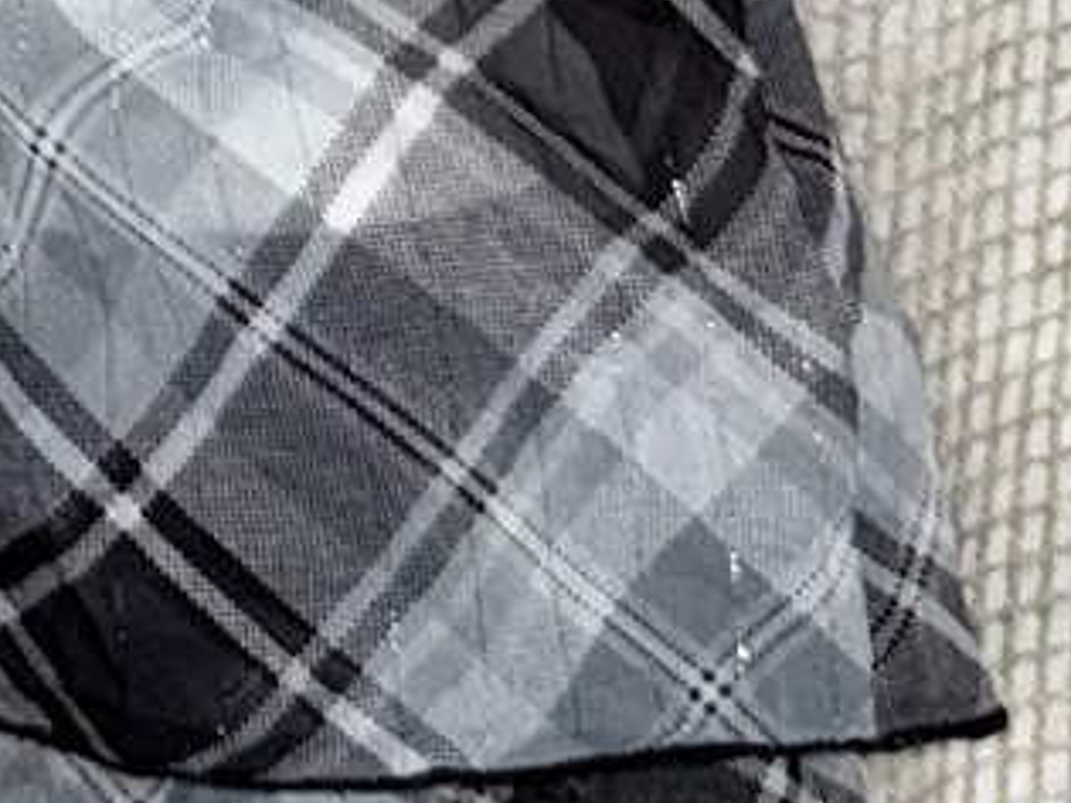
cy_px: -1062
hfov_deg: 11.5
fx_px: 4825
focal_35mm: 156
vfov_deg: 8.7
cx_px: -1037
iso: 80
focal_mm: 6.76
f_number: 1.78
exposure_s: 1/57
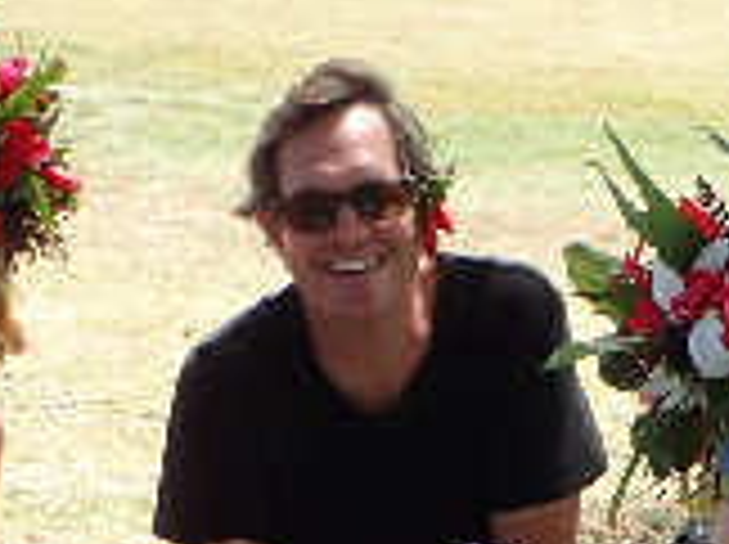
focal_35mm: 198
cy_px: 985
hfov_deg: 10.0
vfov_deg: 7.3
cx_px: 508
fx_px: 4164
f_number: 4
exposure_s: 1/400
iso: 100
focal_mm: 7.34
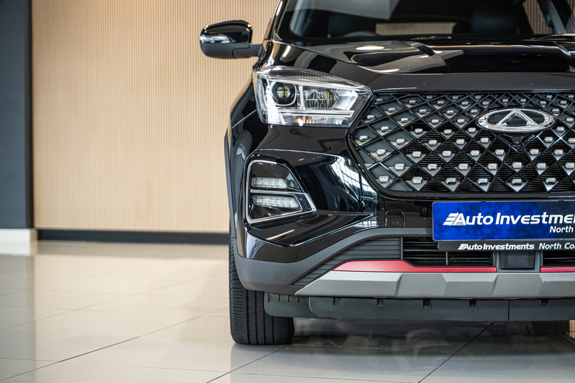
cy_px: 192
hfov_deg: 27.0
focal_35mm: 75
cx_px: 288
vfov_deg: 18.2
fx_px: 1198
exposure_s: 1/160
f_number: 2.8
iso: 500
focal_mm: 75
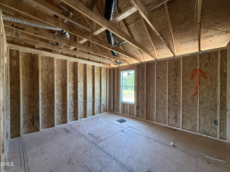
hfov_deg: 102.1
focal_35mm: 14
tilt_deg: +0.1
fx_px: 93
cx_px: 115
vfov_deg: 85.7
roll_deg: -0.1
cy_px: 86
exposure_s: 1/99
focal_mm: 2.22
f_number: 2.2
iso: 320
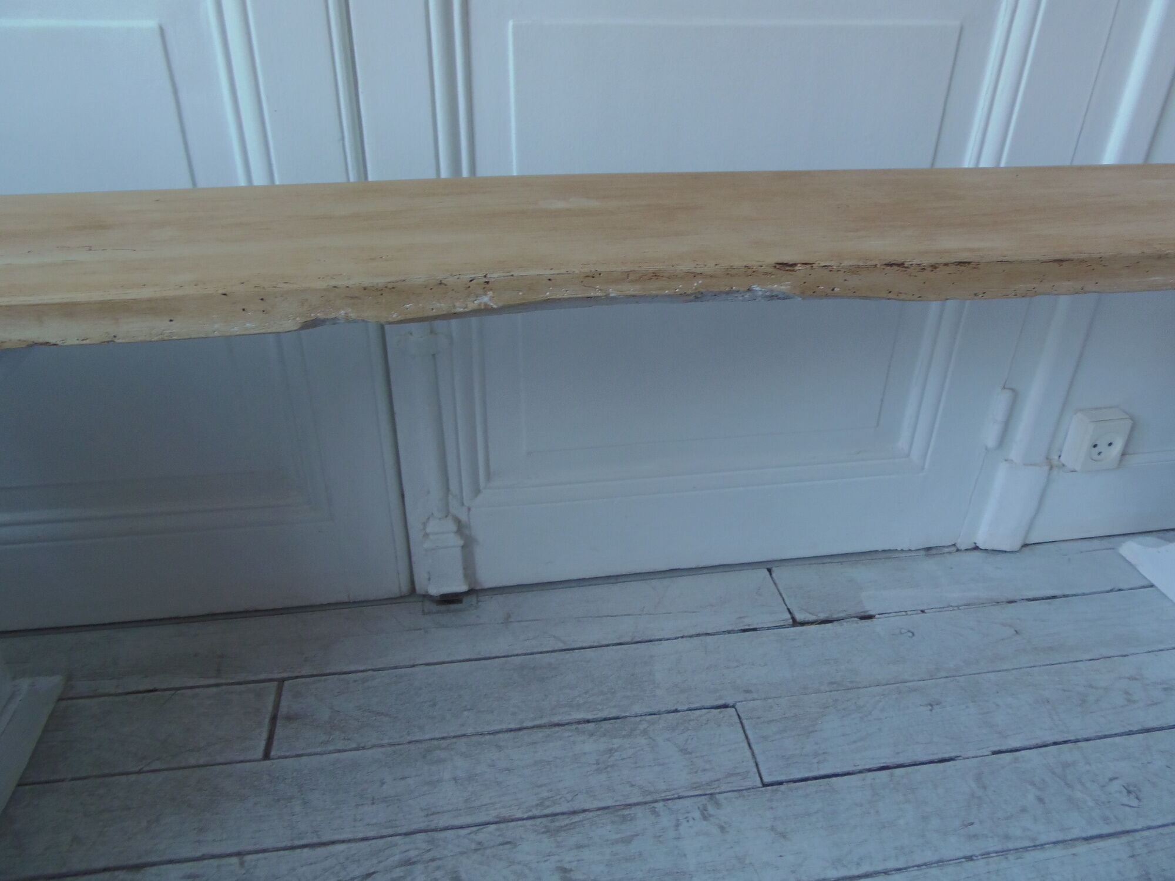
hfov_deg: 71.6
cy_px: 440
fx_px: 815
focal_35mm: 24
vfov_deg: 56.8
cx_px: 588
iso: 125
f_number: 2.9
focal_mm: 4.3
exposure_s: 1/30
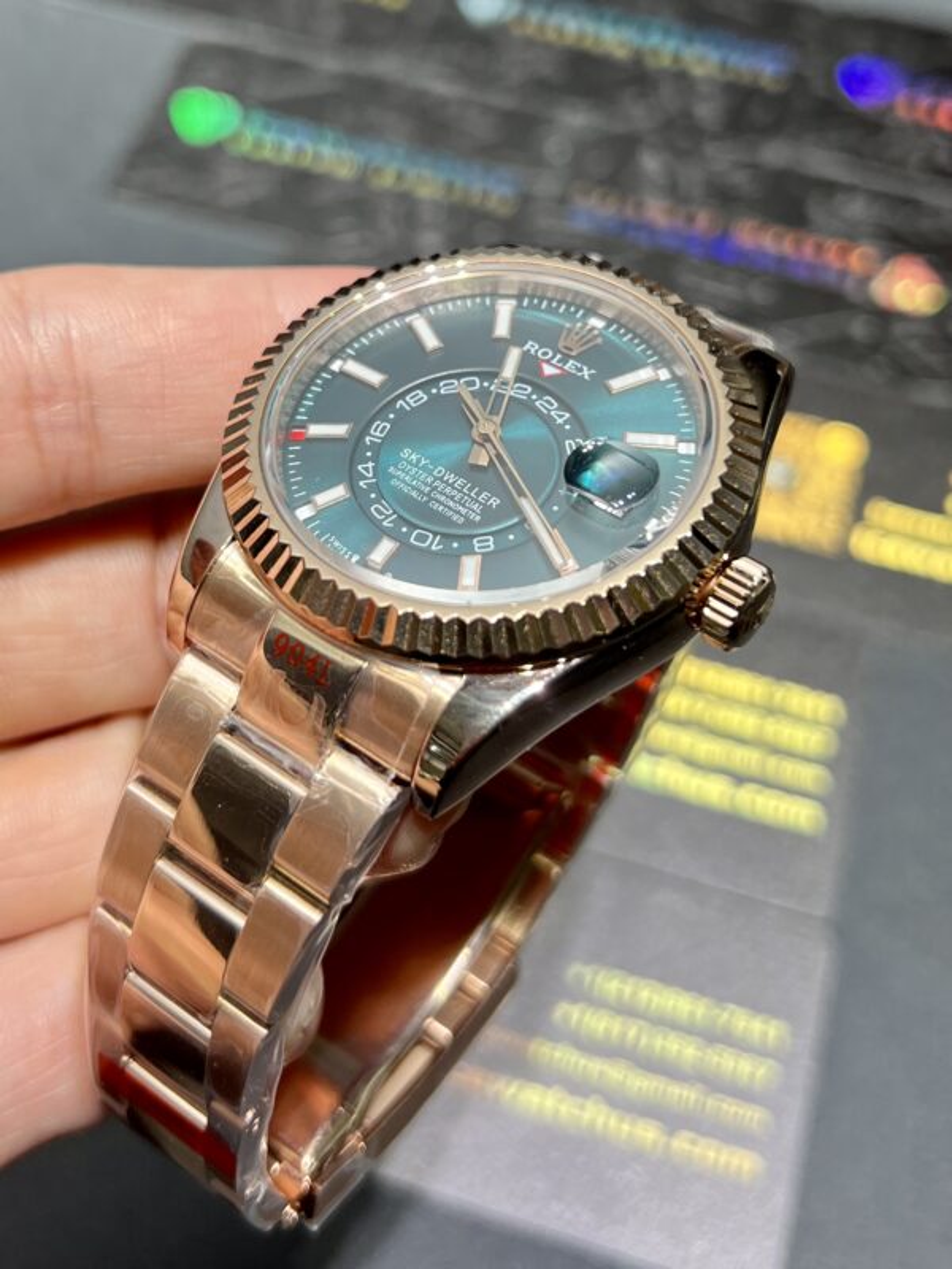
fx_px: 953
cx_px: 476
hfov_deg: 53.1
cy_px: 634
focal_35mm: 26
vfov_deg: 67.3
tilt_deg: -51.1
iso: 64
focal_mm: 5.7
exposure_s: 1/100
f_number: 1.5
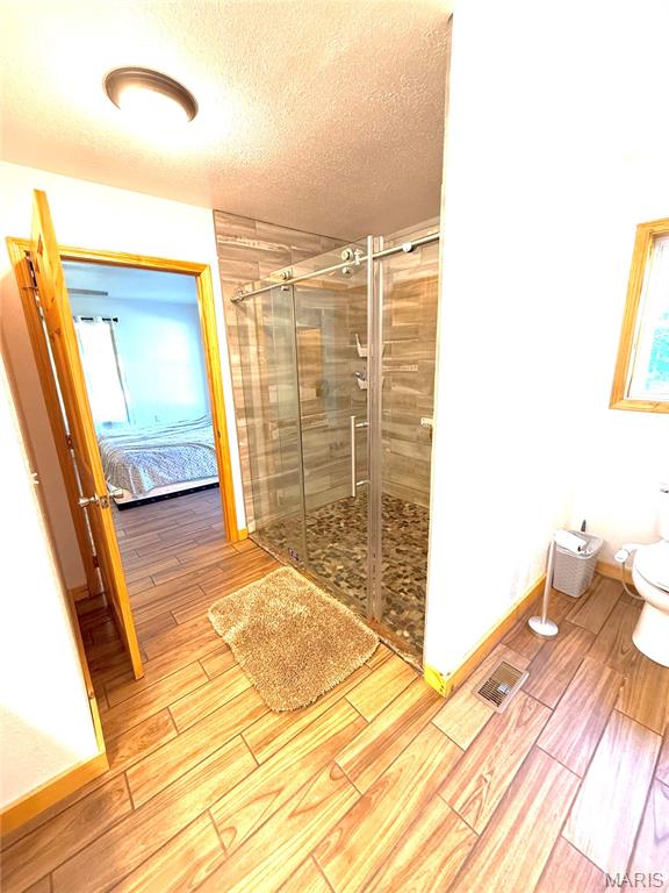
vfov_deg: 102.1
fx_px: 361
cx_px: 334
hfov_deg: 85.7
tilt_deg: -12.9
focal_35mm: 14
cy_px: 446
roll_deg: +0.2
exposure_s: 1/60
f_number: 2.2
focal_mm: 2.22
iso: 320
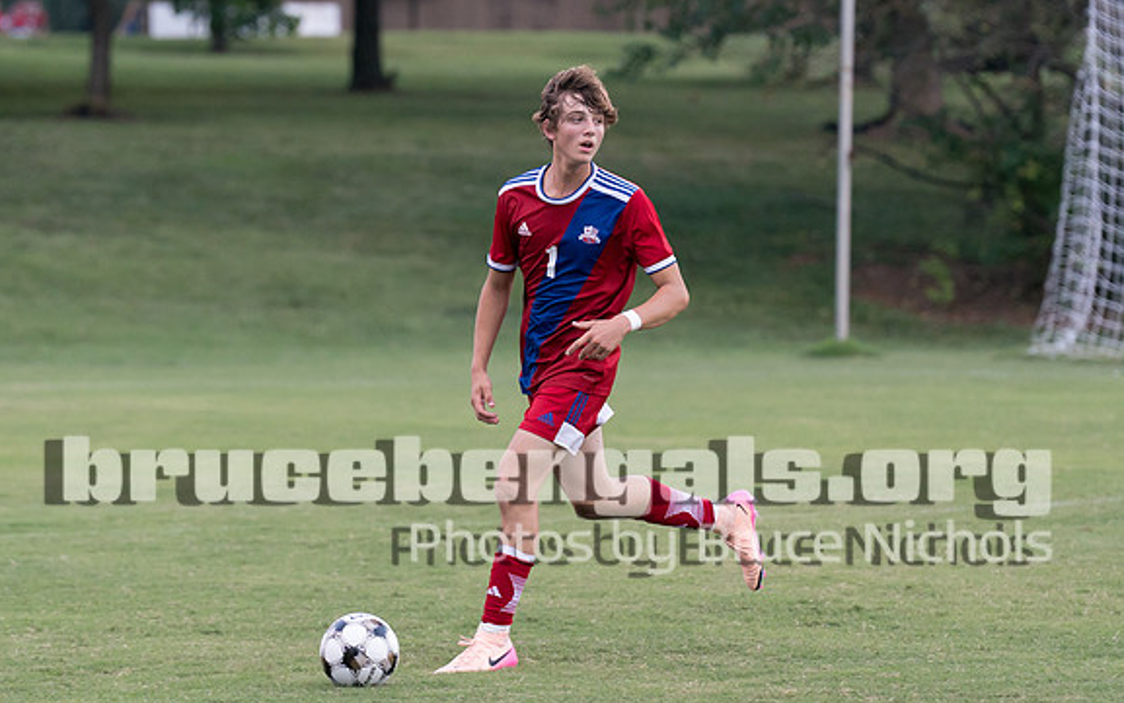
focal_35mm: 285
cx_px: 649
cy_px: 326
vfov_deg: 4.6
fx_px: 8733
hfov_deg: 7.4
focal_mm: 153
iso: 1600
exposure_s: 1/1250
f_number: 3.2
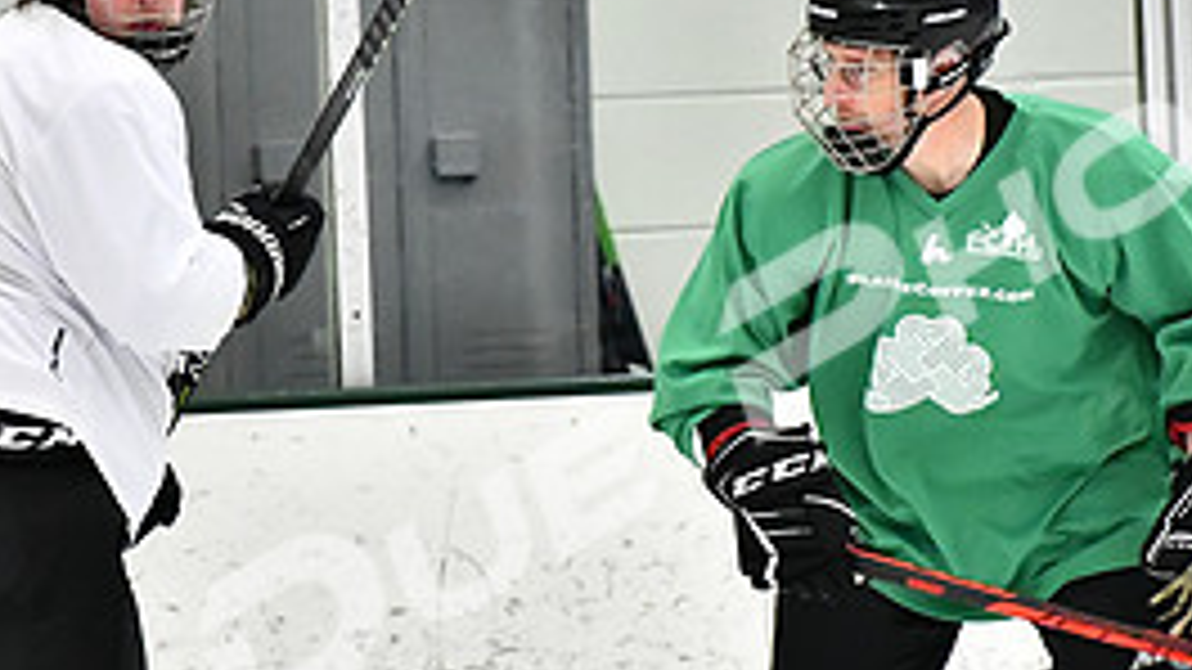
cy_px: 510
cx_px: 472
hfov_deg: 3.1
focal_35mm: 687
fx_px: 21712
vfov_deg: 1.8
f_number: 2.8
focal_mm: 200
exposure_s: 1/1250
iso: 5000
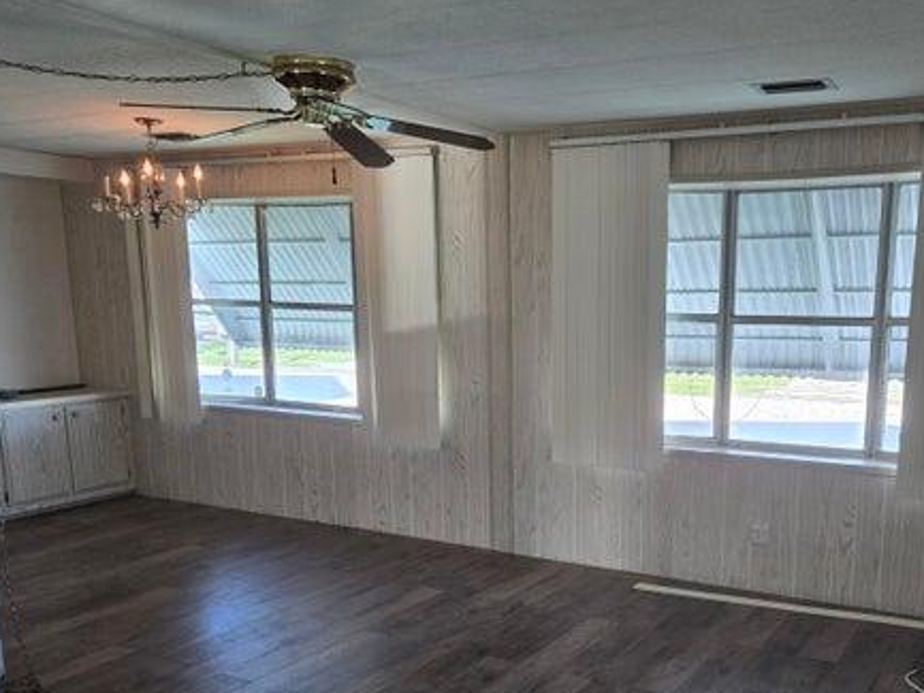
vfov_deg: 41.2
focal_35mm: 34
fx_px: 908
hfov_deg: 53.0
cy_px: 469
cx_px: 606
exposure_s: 1/120
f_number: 1.8
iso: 200
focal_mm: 5.4
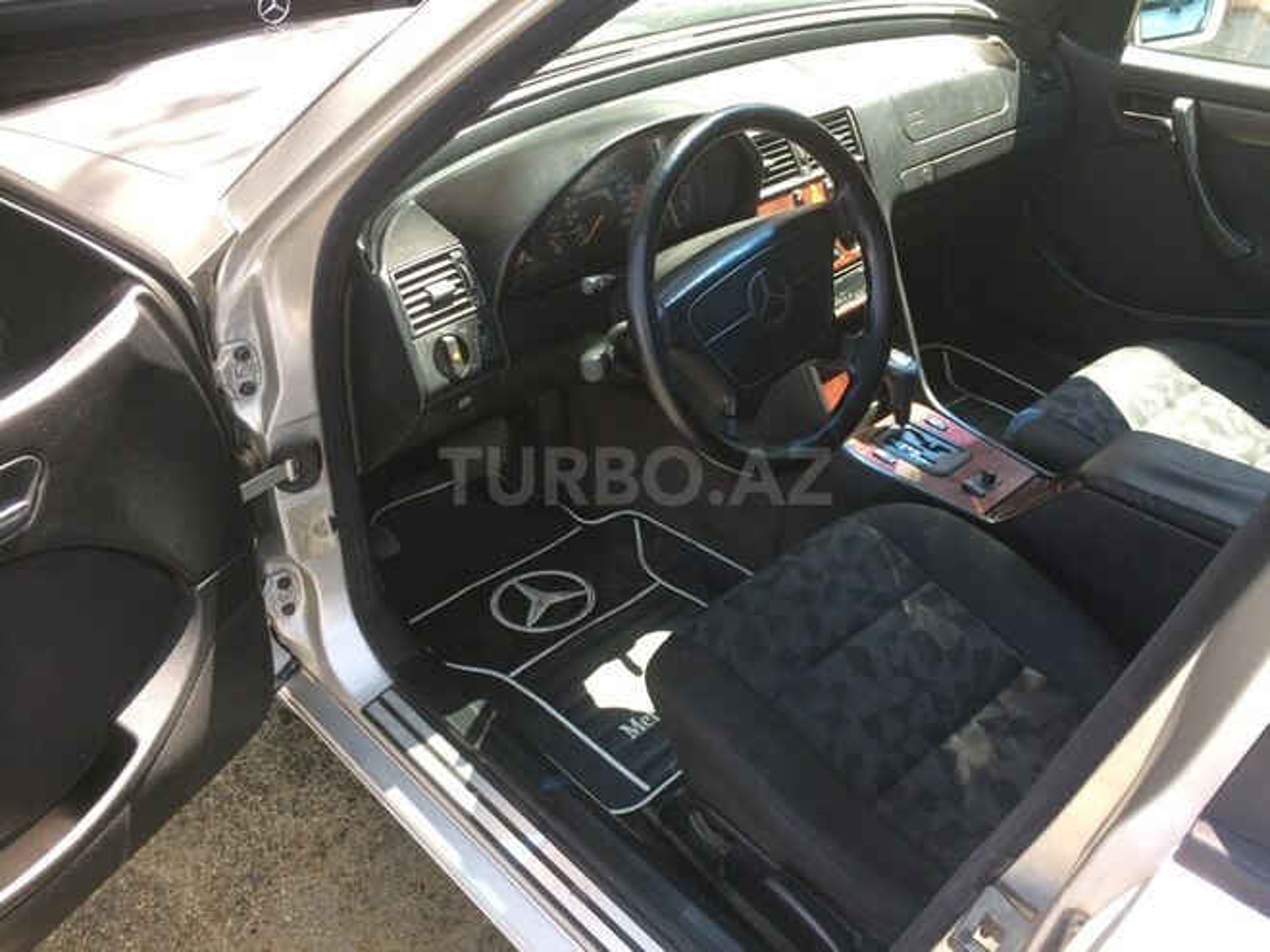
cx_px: 635
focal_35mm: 29
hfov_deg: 61.7
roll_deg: +0.3
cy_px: 476
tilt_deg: -32.9
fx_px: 1064
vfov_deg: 48.2
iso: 50
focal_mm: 4.15
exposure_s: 1/100
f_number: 2.2
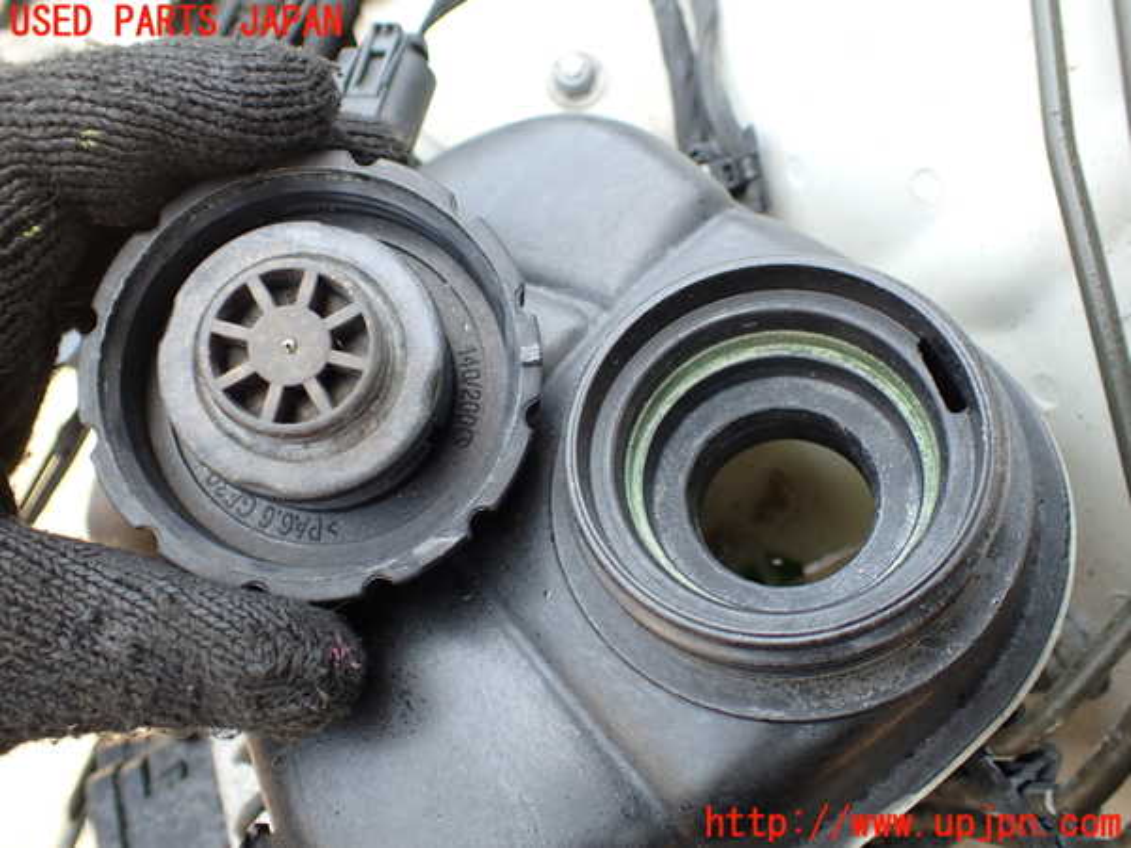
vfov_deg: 46.8
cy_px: 424
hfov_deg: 60.0
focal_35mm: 30
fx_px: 980
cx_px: 566
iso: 125
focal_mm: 5.4
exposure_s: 1/125
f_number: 2.3
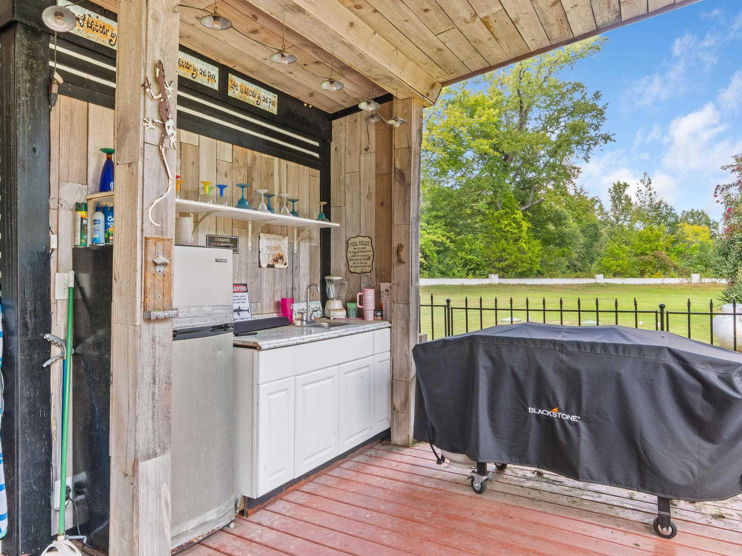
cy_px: 267
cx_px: 331
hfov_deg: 72.2
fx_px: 507
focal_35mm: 24
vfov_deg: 57.5
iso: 250
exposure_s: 1/5
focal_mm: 13.7
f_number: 9
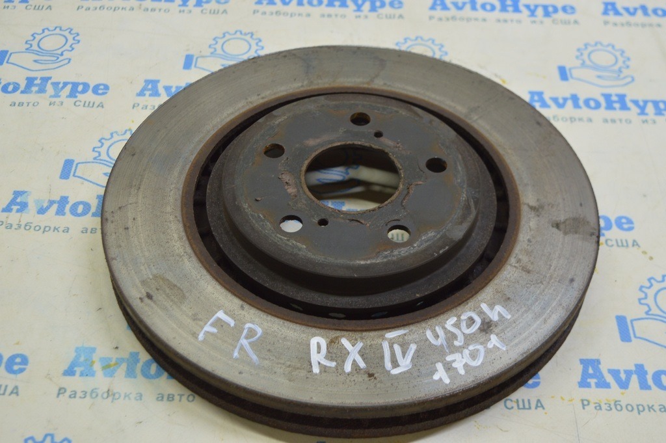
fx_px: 943
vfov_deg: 26.4
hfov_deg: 38.9
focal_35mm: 51
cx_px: 333
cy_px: 222
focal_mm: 34
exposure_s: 1/25
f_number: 5.6
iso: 400
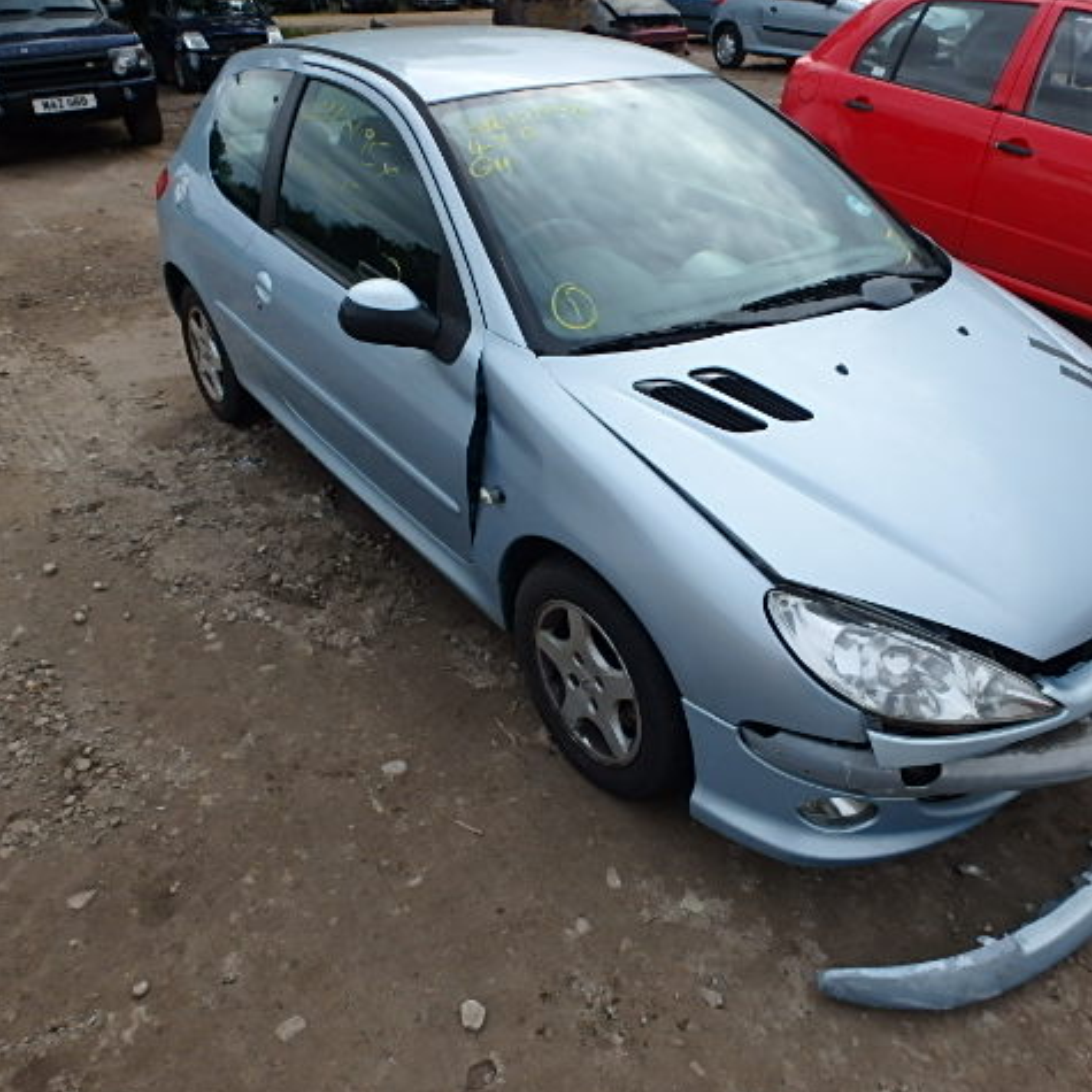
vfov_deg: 62.9
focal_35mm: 25
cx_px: 543
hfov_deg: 62.9
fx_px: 892
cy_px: 549
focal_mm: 3.7
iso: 125
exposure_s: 1/800
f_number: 3.5
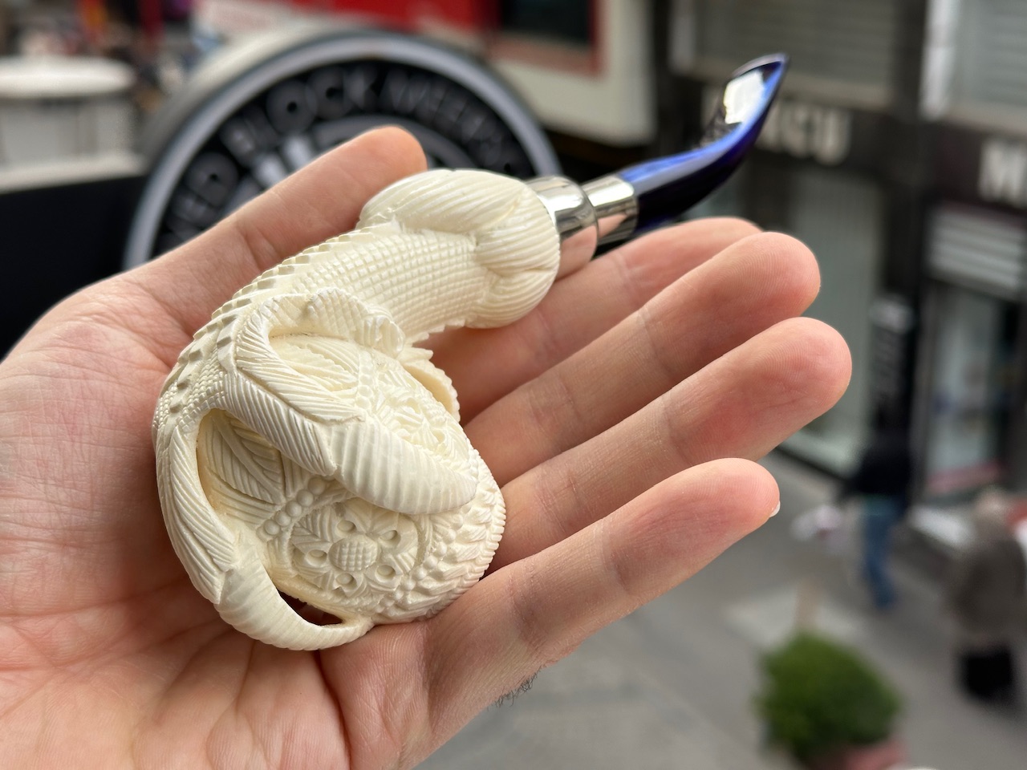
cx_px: 514
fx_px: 1424
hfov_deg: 39.7
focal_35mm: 48
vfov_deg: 30.3
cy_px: 385
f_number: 1.78
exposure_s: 1/791
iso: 64
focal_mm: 6.86
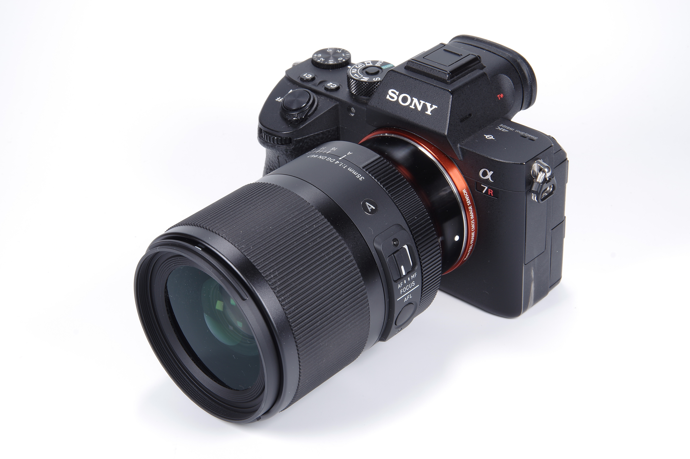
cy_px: 230
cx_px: 345
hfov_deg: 28.1
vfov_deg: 18.9
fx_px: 1379
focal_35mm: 72
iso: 100
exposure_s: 1/4
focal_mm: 48
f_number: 16
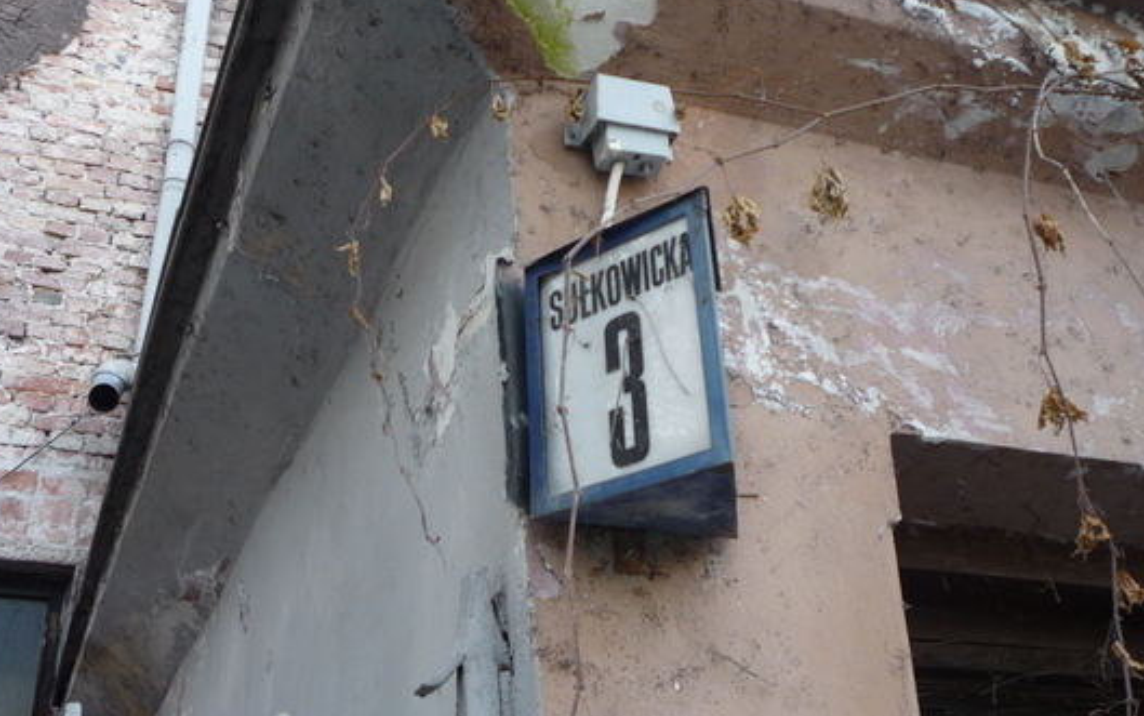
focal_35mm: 41
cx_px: 556
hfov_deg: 48.2
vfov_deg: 31.3
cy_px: 335
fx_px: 1279
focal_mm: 5.2
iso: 100
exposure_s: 1/40
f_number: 3.3
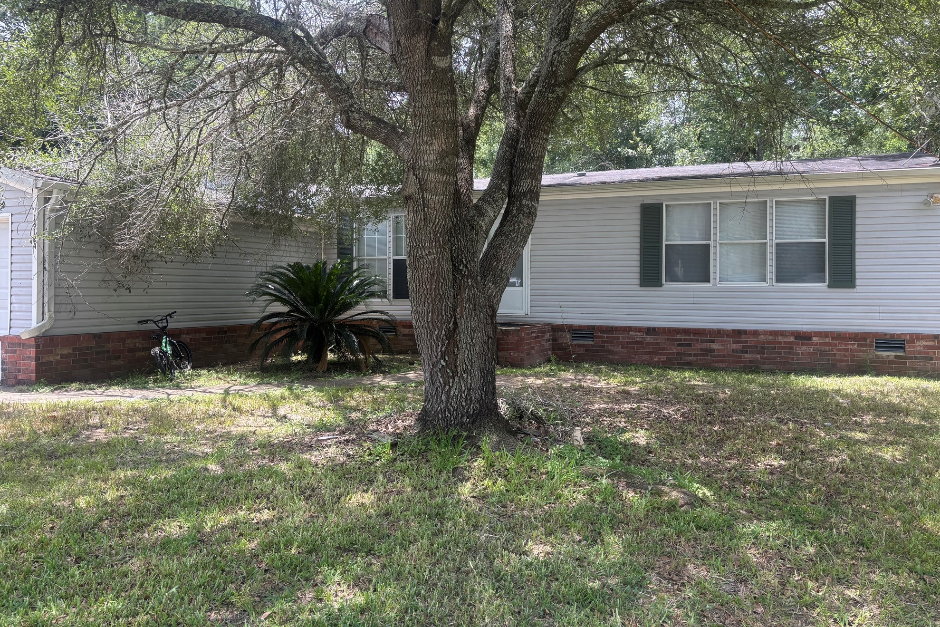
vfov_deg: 46.4
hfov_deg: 65.5
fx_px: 731
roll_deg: -0.1
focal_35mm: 28
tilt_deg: +0.9
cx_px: 477
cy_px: 285
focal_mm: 5.96
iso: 50
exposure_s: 1/343
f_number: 1.6
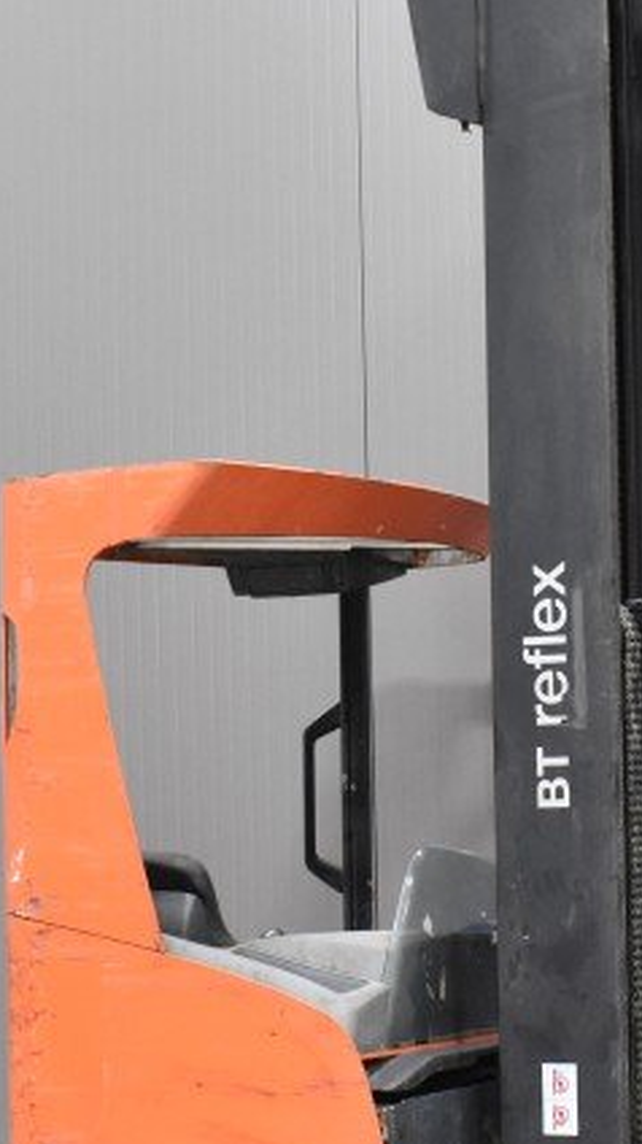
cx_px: 553
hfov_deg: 13.5
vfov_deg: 23.8
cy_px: 753
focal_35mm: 89
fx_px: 2698
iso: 1600
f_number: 5
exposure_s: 1/25
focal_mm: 20
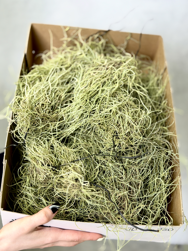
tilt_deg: -9.9
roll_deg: -3.1
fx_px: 362
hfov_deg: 29.1
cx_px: 92
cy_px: 125
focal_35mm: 50
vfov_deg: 38.2
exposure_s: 1/121
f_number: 1.78
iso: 64
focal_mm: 6.76
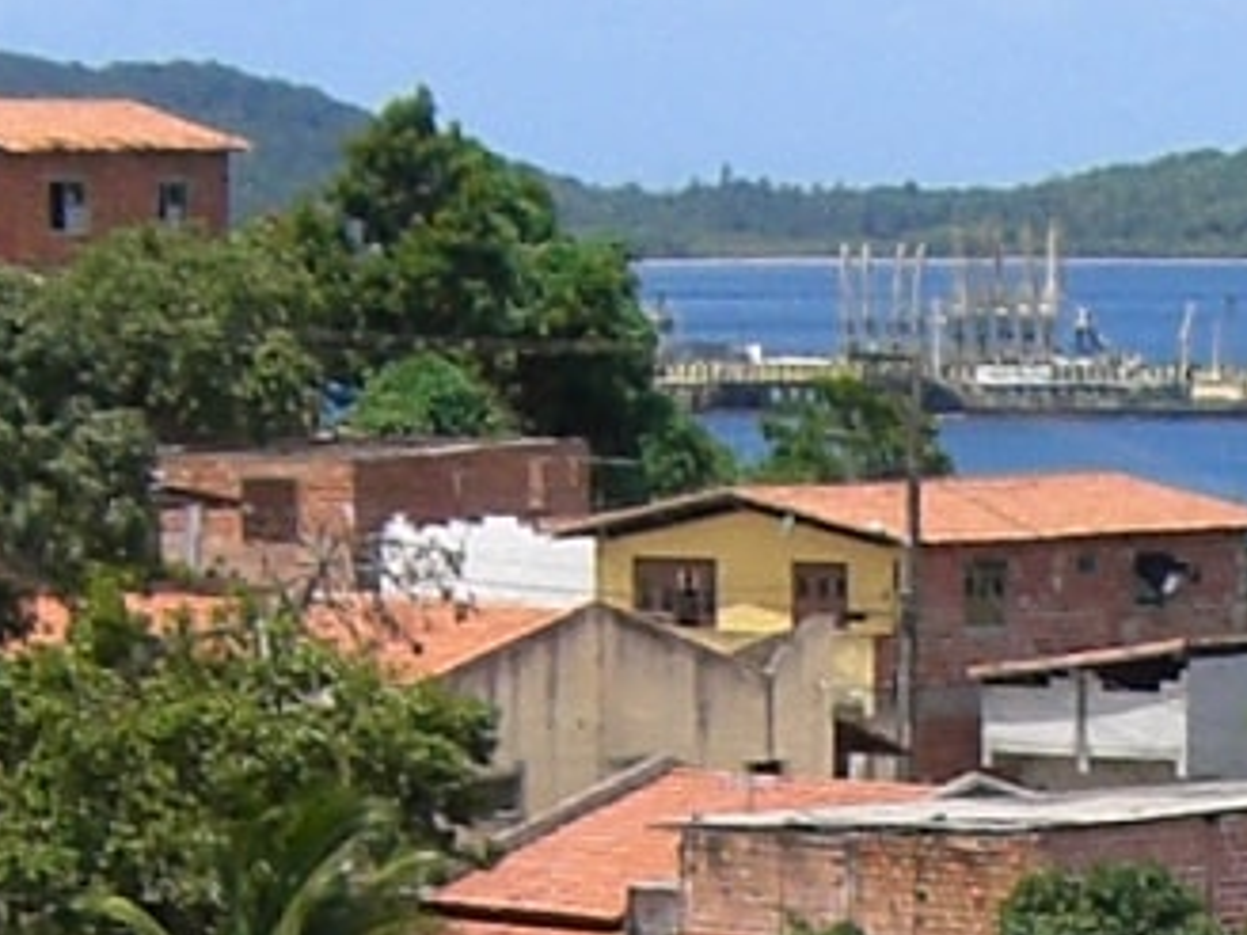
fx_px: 9618
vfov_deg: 5.5
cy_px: 1307
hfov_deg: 7.4
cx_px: 1342
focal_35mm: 267
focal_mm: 6.2
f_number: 4.3
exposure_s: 1/640
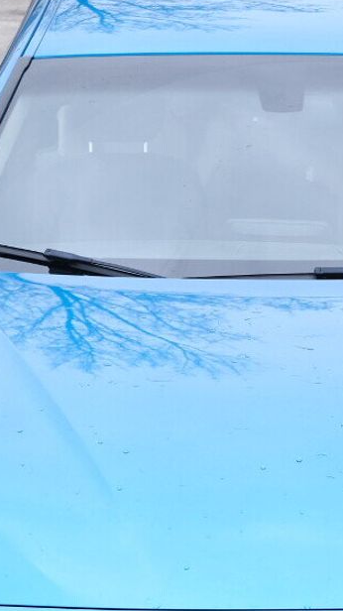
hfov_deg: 8.9
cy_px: 535
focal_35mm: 136
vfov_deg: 15.6
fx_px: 2201
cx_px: 325
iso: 320
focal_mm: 27
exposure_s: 1/640
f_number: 2.8
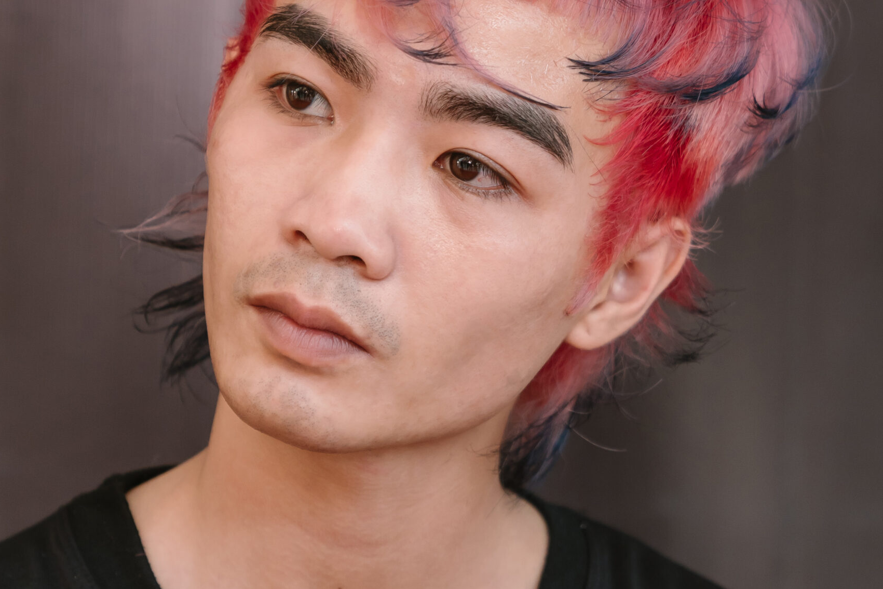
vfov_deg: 8.7
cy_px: 175
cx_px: 440
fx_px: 3875
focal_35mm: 158
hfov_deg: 13.0
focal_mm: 70
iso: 400
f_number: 3.2
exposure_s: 1/160
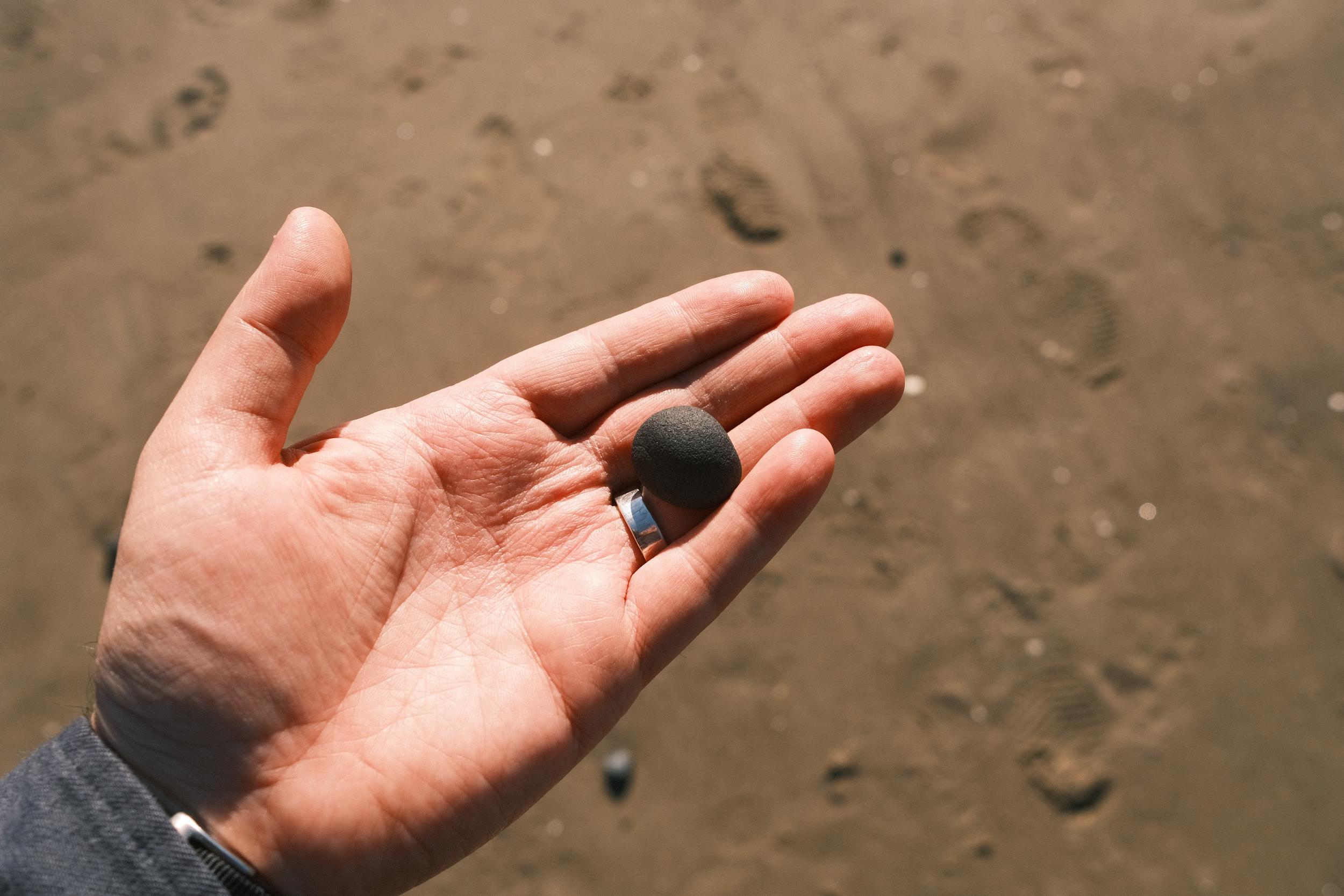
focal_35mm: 35
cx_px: 672
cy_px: 448
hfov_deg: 54.4
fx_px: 1307
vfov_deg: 37.9
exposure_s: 1/1250
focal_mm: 23
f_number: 5
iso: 250
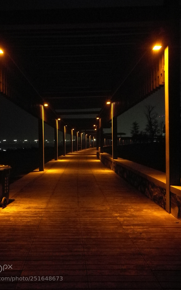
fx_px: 229
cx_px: 77
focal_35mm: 29
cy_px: 146
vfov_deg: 64.6
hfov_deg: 43.0
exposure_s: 1/16.7
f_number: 2.2
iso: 3200
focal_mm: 4.5
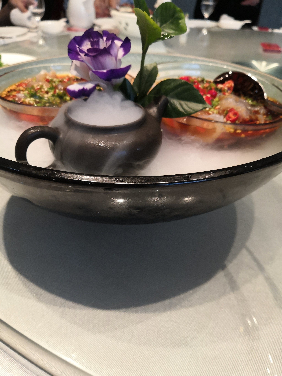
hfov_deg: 51.4
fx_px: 293
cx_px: 141
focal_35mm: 27
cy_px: 188
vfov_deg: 65.3
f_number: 1.8
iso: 400
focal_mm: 3.95
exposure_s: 1/100
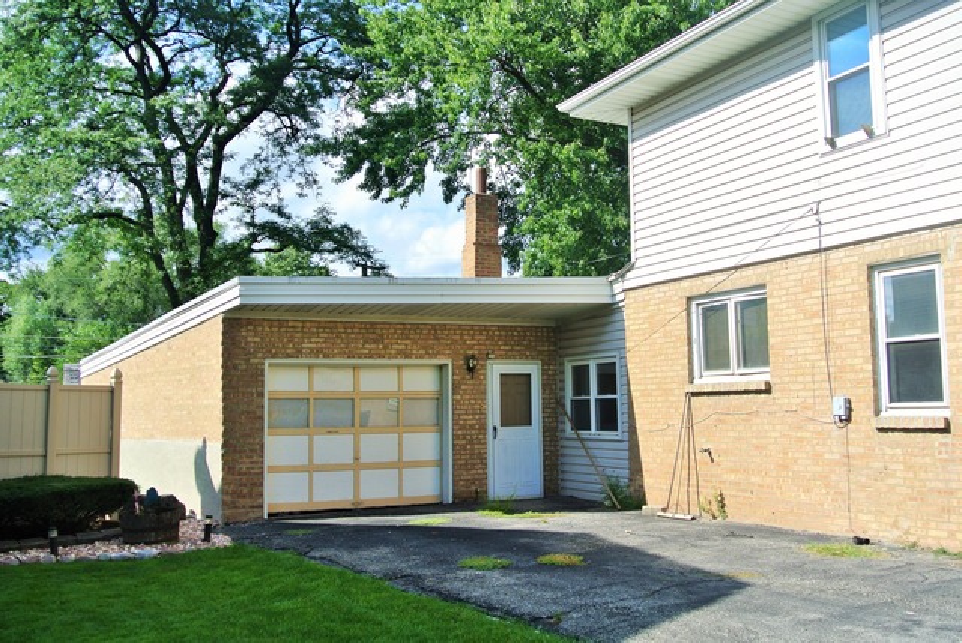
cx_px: 481
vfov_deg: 39.0
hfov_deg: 55.8
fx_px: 909
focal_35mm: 34
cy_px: 322
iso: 100
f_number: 4.5
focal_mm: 12.7
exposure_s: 1/640
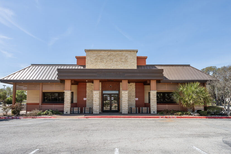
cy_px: 90
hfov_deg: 79.6
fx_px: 139
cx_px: 116
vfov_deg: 57.8
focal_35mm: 22
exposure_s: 1/200
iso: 64
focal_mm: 17.5
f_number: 9
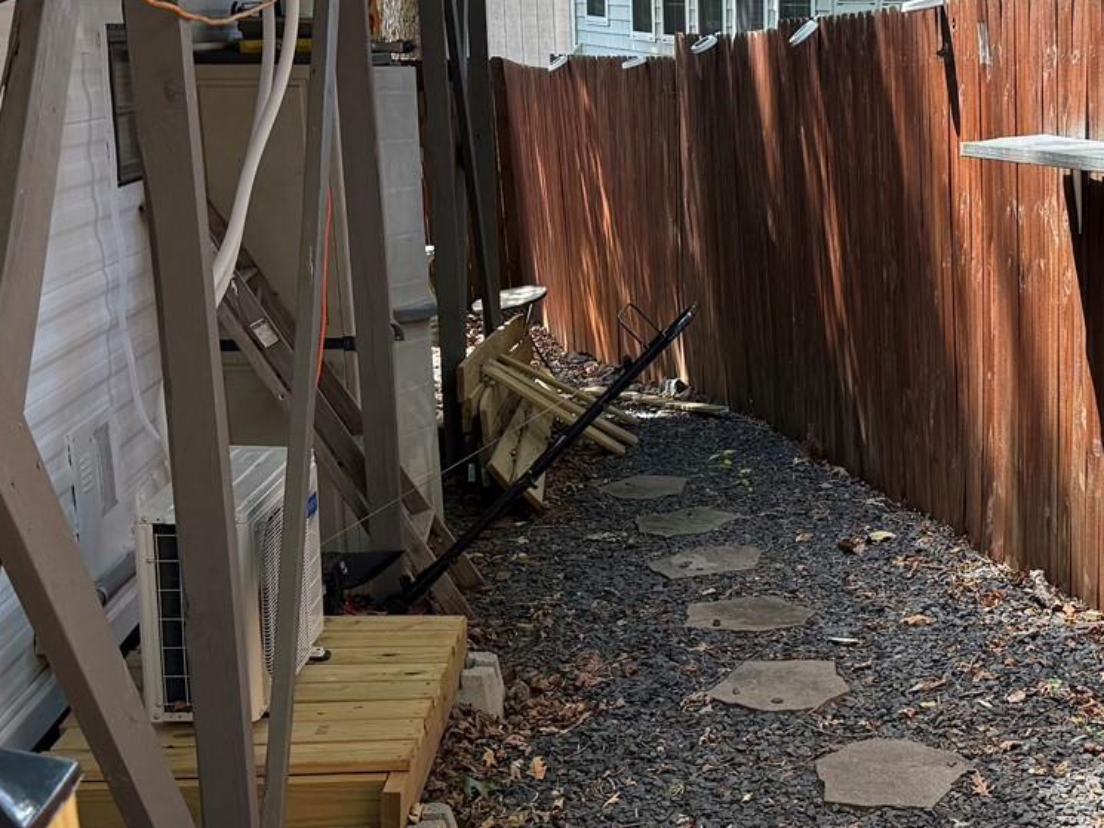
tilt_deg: -14.2
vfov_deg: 22.2
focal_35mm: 66
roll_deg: -1.5
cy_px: 566
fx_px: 2105
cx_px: 1005
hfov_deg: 28.2
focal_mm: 6.76
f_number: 1.78
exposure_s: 1/532
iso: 100
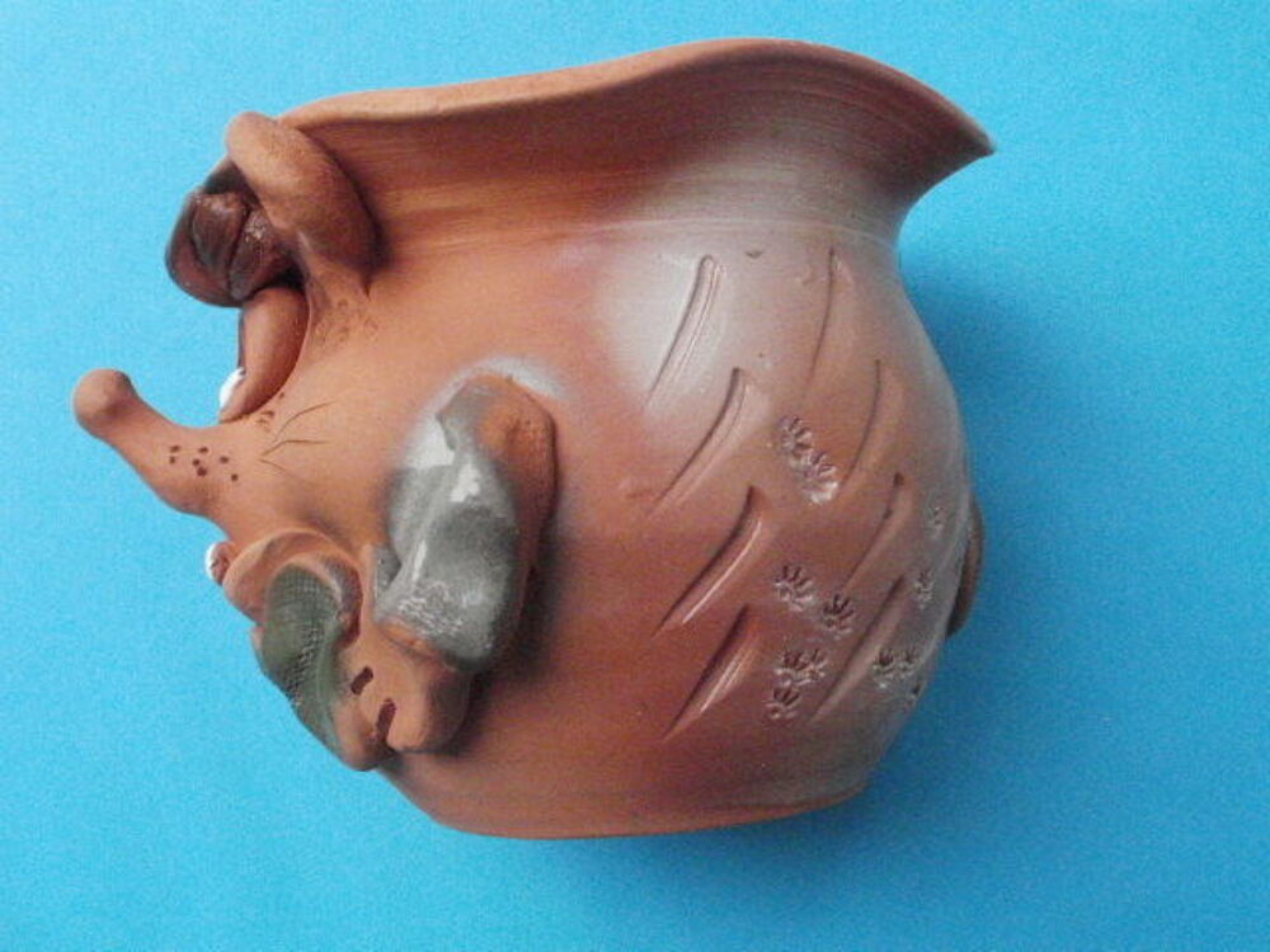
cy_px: 476
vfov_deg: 32.9
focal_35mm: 44
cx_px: 635
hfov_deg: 42.9
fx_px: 1614
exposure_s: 1/500
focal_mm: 7.7
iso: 800
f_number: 6.3
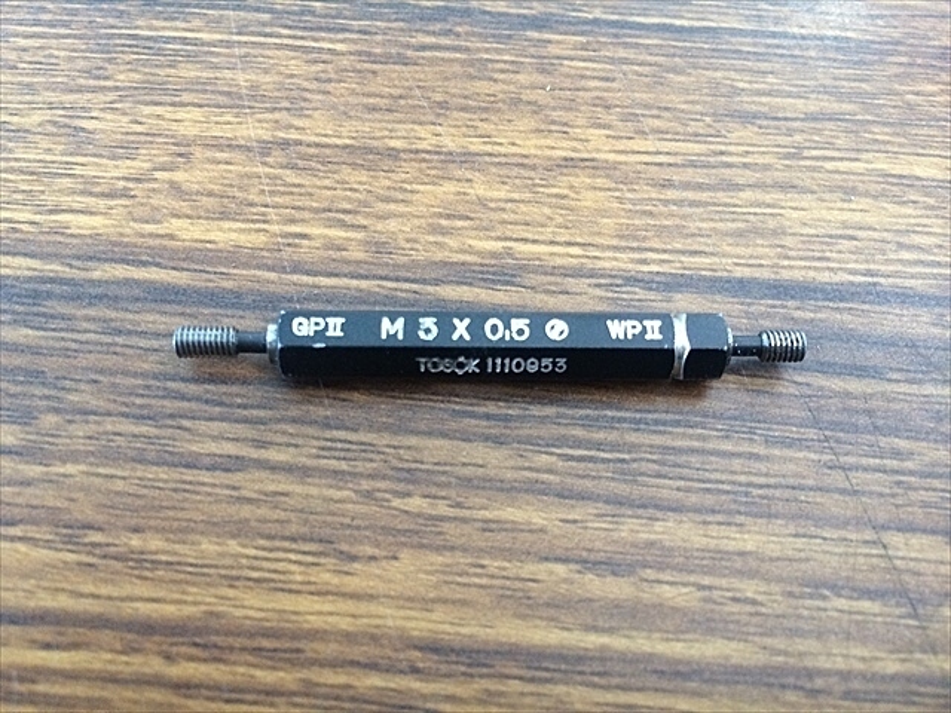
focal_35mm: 30
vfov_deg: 46.8
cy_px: 356
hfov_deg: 60.0
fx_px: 824
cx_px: 476
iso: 160
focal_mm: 4.12
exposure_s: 1/30
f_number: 2.2
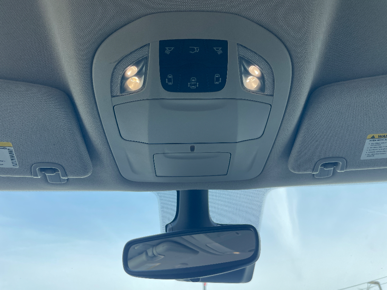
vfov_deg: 53.1
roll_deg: +1.4
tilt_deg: +38.0
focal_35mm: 26
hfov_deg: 67.3
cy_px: 145
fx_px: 291
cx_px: 194
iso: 32
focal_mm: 4.2
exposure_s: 1/678
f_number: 1.6
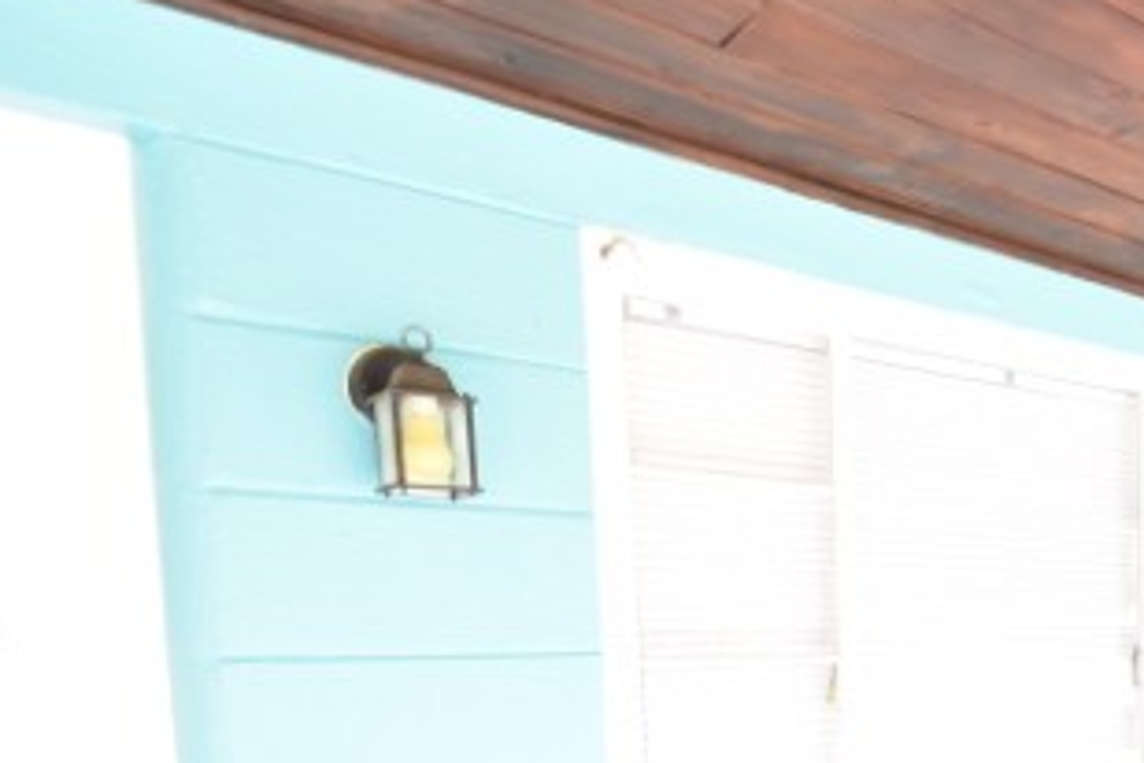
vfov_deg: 34.7
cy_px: 744
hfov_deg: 47.1
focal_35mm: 35
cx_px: 1092
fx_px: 1112
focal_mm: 10
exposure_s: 1/90
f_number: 4.8
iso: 400
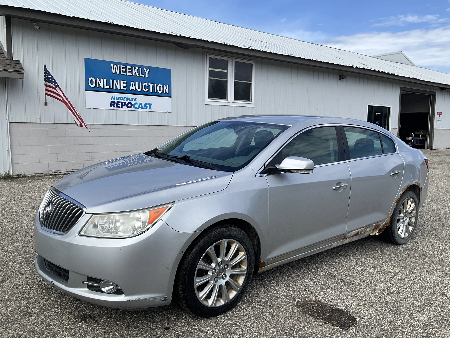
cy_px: 169
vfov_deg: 48.2
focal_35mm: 29
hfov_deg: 61.7
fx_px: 377
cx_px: 225
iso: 25
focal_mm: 3
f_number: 1.8
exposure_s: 1/1675
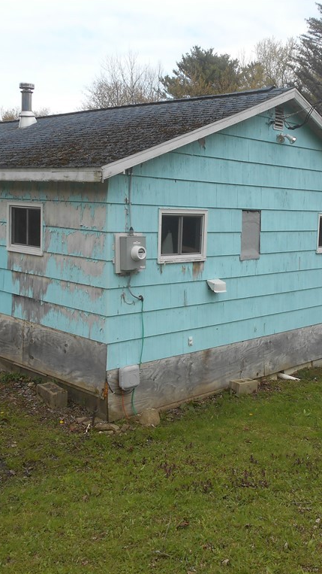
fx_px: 577
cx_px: 214
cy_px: 286
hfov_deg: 31.0
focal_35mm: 38
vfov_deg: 52.8
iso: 80
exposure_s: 1/400
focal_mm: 4.6
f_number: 3.2
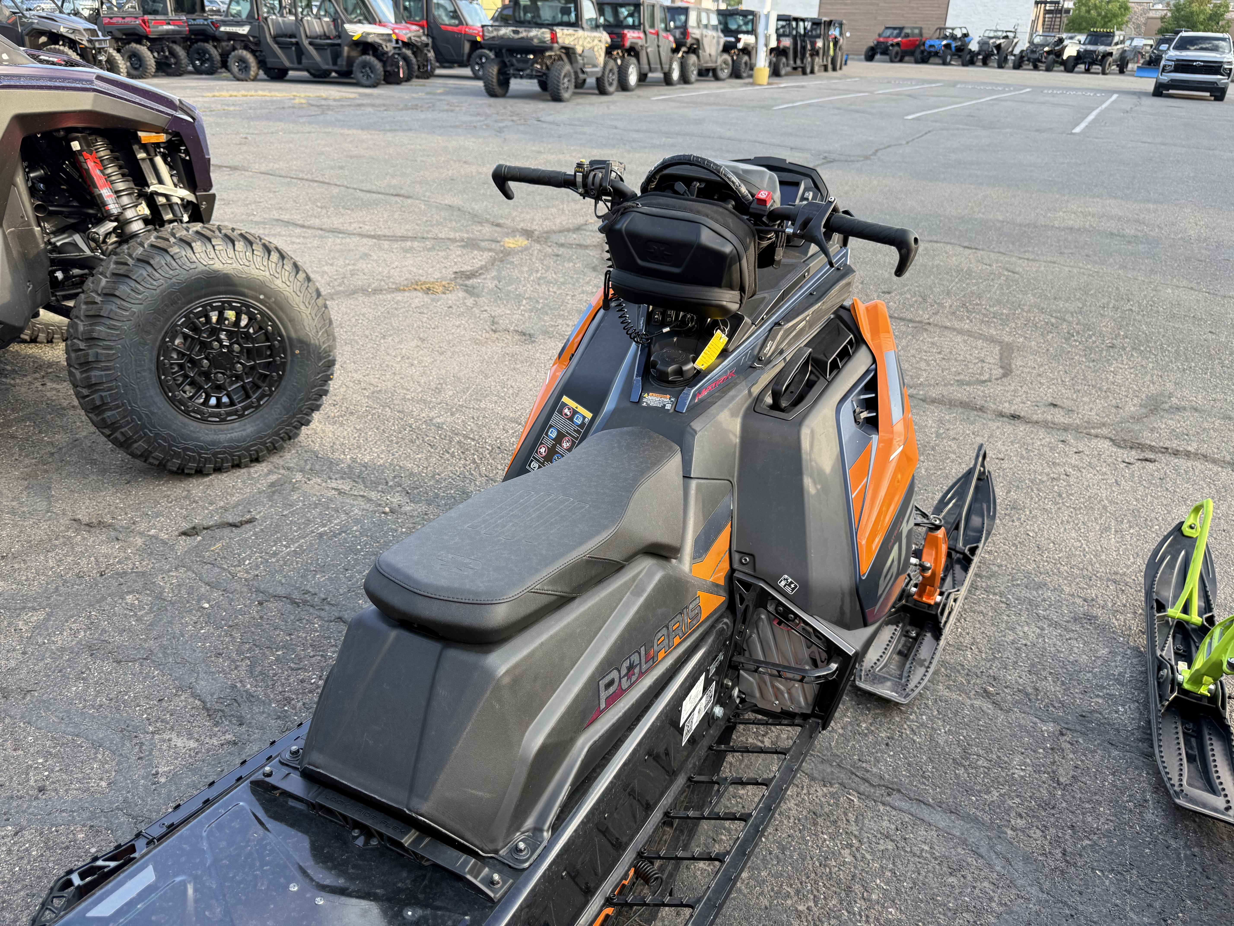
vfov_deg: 56.8
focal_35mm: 24
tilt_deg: -25.2
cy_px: 463
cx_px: 617
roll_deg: -0.7
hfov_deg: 71.6
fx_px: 856
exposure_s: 1/148
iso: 64
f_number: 1.78
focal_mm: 6.76
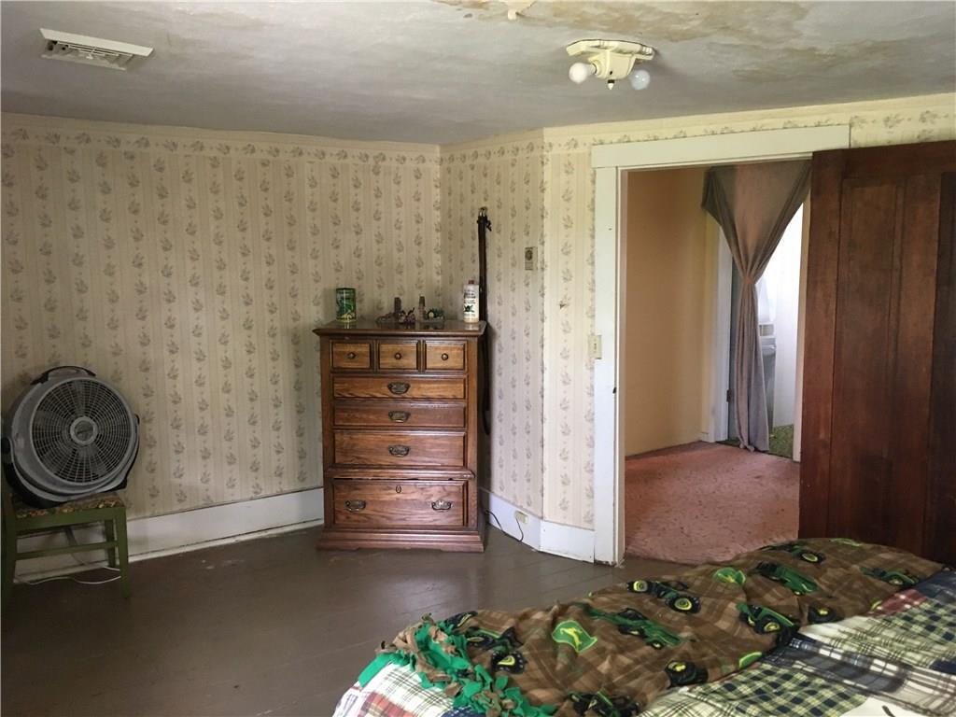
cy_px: 358
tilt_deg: -6.1
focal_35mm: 29
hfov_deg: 61.7
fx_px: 801
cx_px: 478
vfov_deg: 48.2
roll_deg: +1.8
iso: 200
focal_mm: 4.15
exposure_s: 1/24
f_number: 2.2
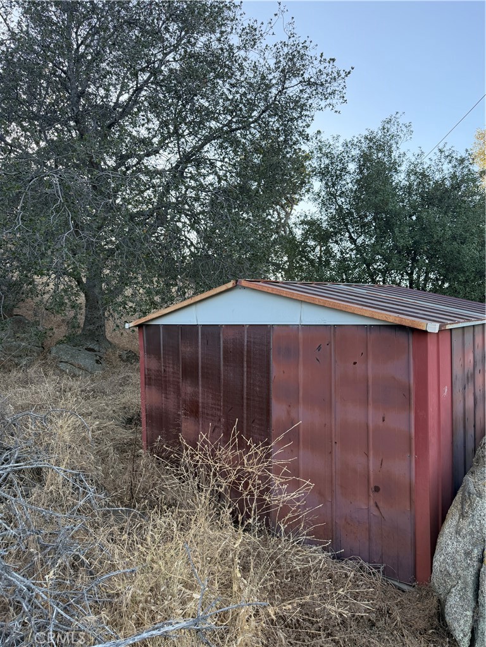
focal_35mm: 24
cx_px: 243
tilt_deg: +2.4
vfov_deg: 71.6
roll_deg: +3.4
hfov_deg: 56.8
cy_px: 324
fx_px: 449
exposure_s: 1/448
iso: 100
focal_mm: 6.76
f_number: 1.78
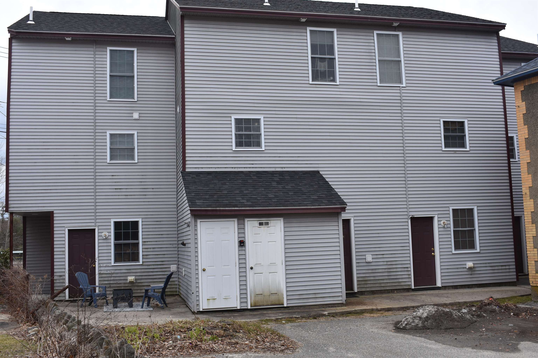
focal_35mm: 39
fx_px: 583
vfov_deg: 34.2
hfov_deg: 49.6
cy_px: 179
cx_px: 269
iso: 200
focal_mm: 26
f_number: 8
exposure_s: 1/500
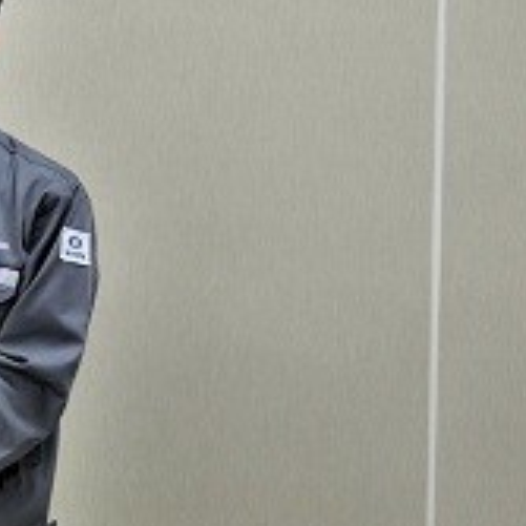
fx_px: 1771
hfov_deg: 15.8
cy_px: 198
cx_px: -220
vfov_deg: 16.9
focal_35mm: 103
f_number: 3.3
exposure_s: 1/80
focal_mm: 12.7
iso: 320
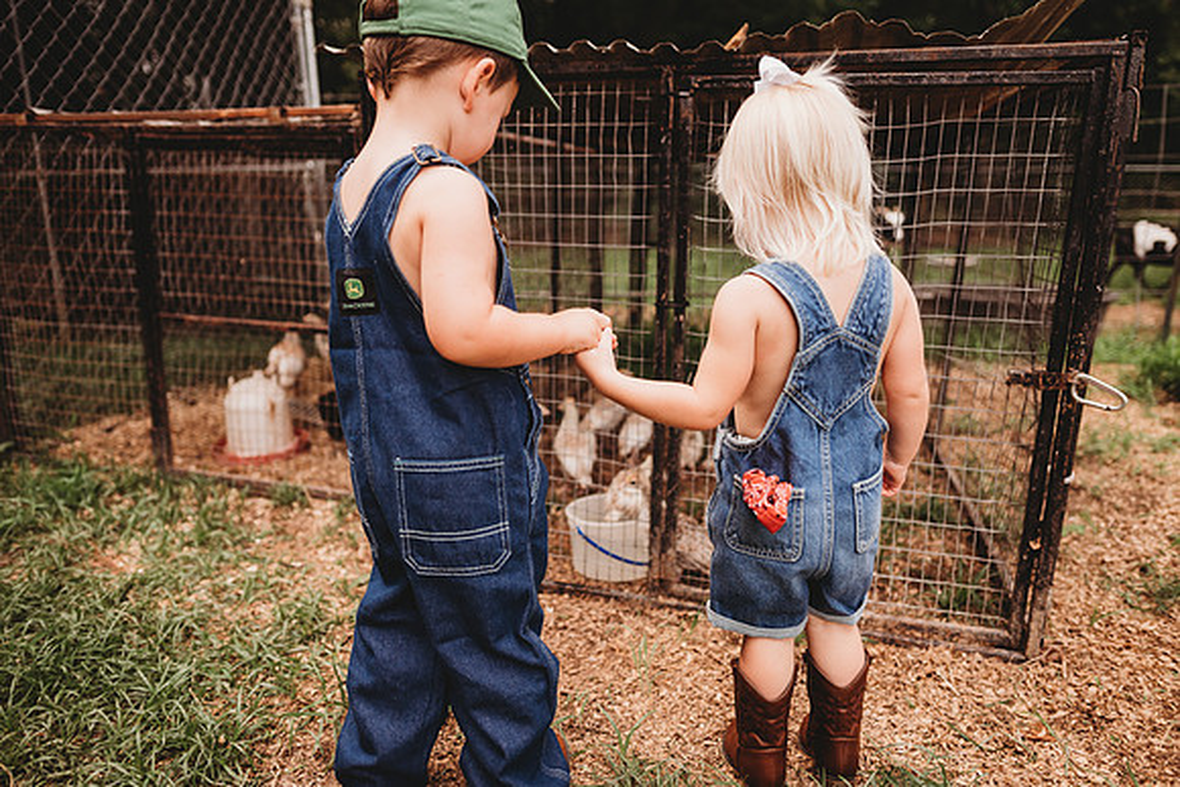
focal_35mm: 24
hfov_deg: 73.7
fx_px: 787
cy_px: 394
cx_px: 590
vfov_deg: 53.2
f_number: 2.2
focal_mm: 24
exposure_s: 1/640
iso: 100
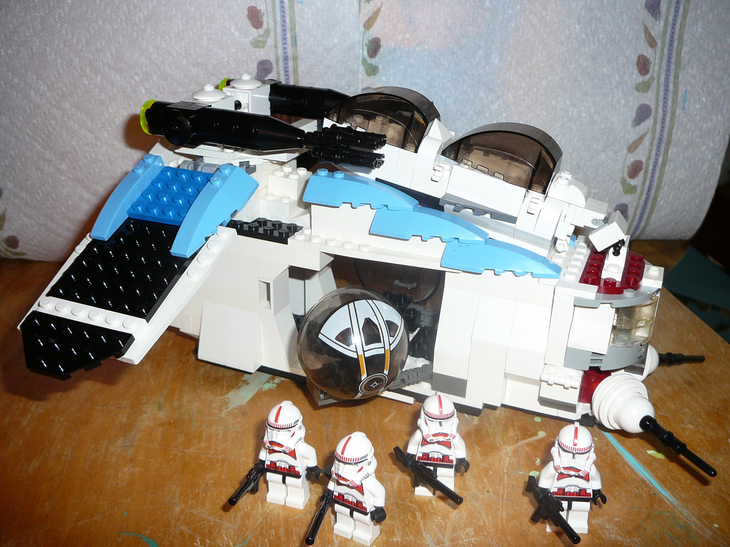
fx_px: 738
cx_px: 365
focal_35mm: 35
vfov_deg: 40.7
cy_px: 274
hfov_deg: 52.6
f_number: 2.8
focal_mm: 5.2
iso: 80
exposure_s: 1/30
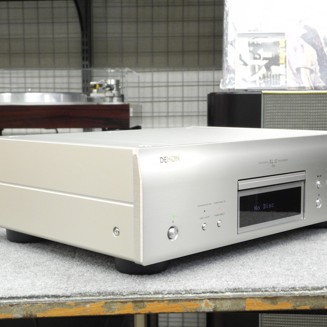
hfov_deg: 28.6
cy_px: 164
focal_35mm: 60
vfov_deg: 28.6
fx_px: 641
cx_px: 158
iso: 400
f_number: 3.5
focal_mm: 10.7
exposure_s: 1/19.7
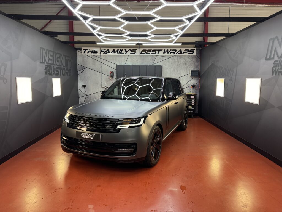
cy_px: 106
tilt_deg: -8.1
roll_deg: +0.2
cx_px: 141
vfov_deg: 56.8
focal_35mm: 24
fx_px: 196
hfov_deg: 71.6
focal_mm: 6.76
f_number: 1.78
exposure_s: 1/100
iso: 125
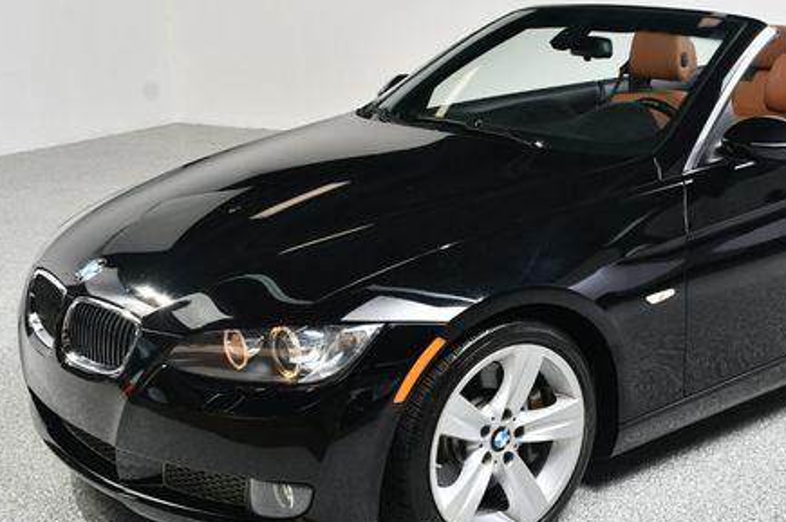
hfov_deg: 37.0
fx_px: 1156
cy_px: 266
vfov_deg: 25.5
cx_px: 551
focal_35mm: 53
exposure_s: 1/160
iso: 100
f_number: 9
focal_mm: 24
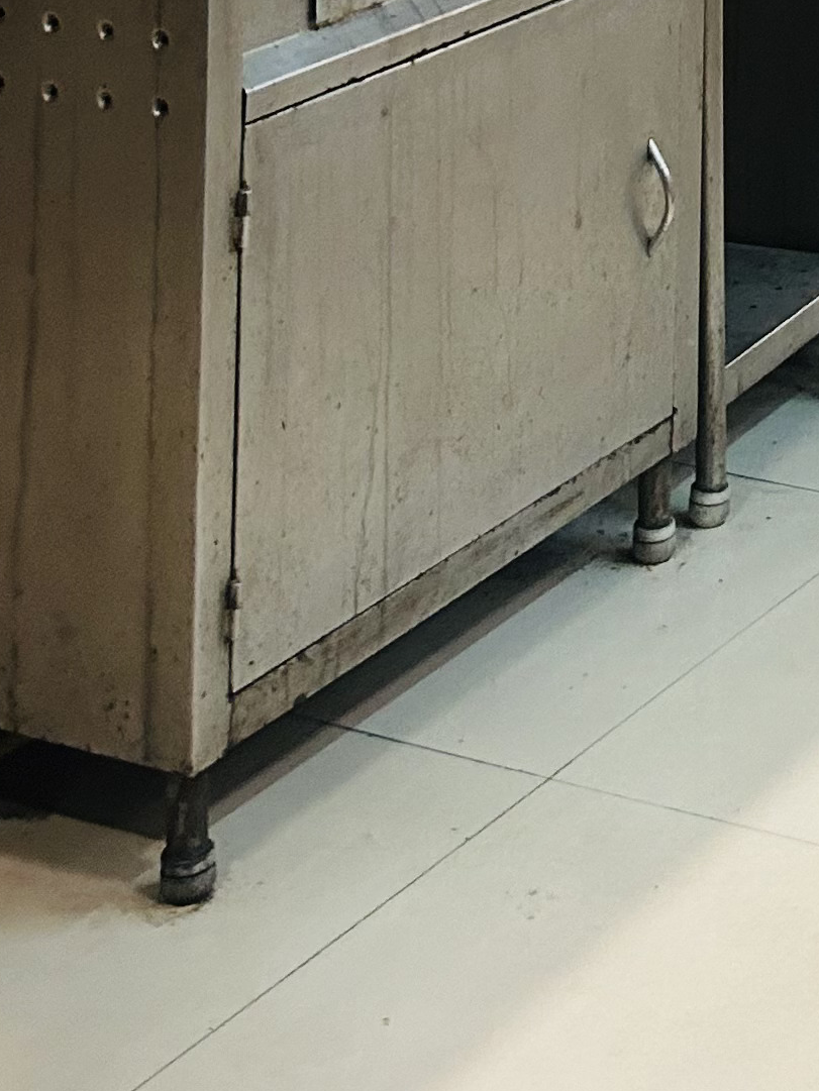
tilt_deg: +1.0
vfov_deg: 17.2
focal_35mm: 97
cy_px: -776
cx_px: 1253
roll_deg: -0.3
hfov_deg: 14.2
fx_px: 3059
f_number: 1.5
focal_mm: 5.7
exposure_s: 1/50
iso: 160
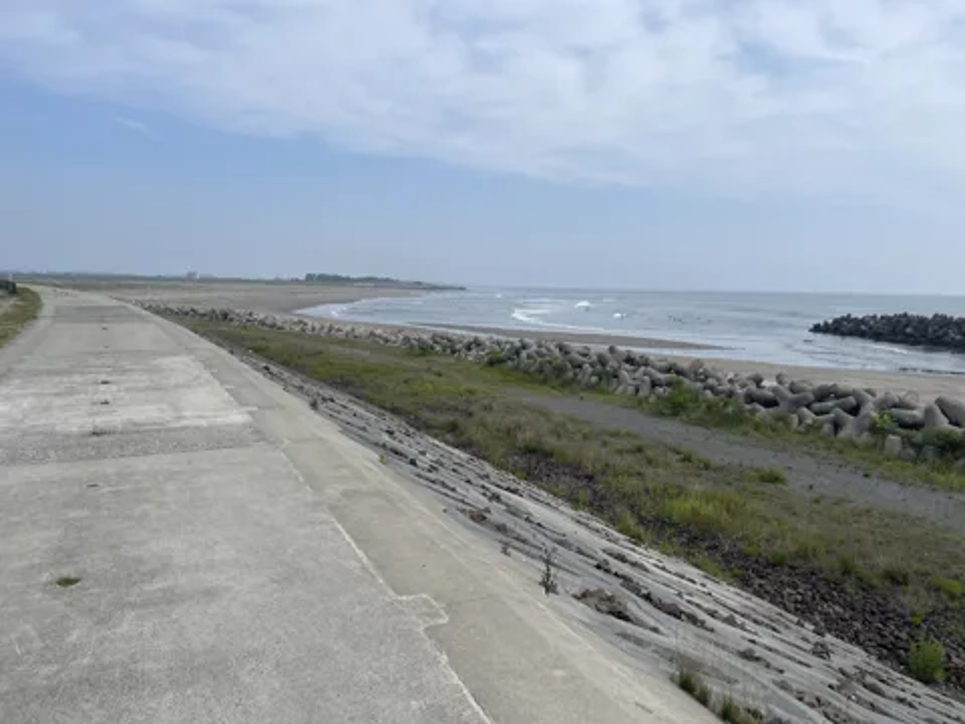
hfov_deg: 67.3
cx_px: 482
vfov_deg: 53.1
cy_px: 362
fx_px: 725
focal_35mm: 26
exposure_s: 1/5051
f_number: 1.6
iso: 32
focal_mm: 4.2
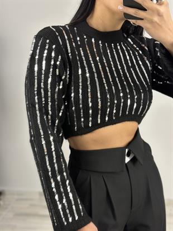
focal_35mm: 48
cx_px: 86
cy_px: 116
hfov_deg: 30.3
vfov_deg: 39.6
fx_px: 320
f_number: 1.78
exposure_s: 1/50
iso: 160
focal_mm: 6.86
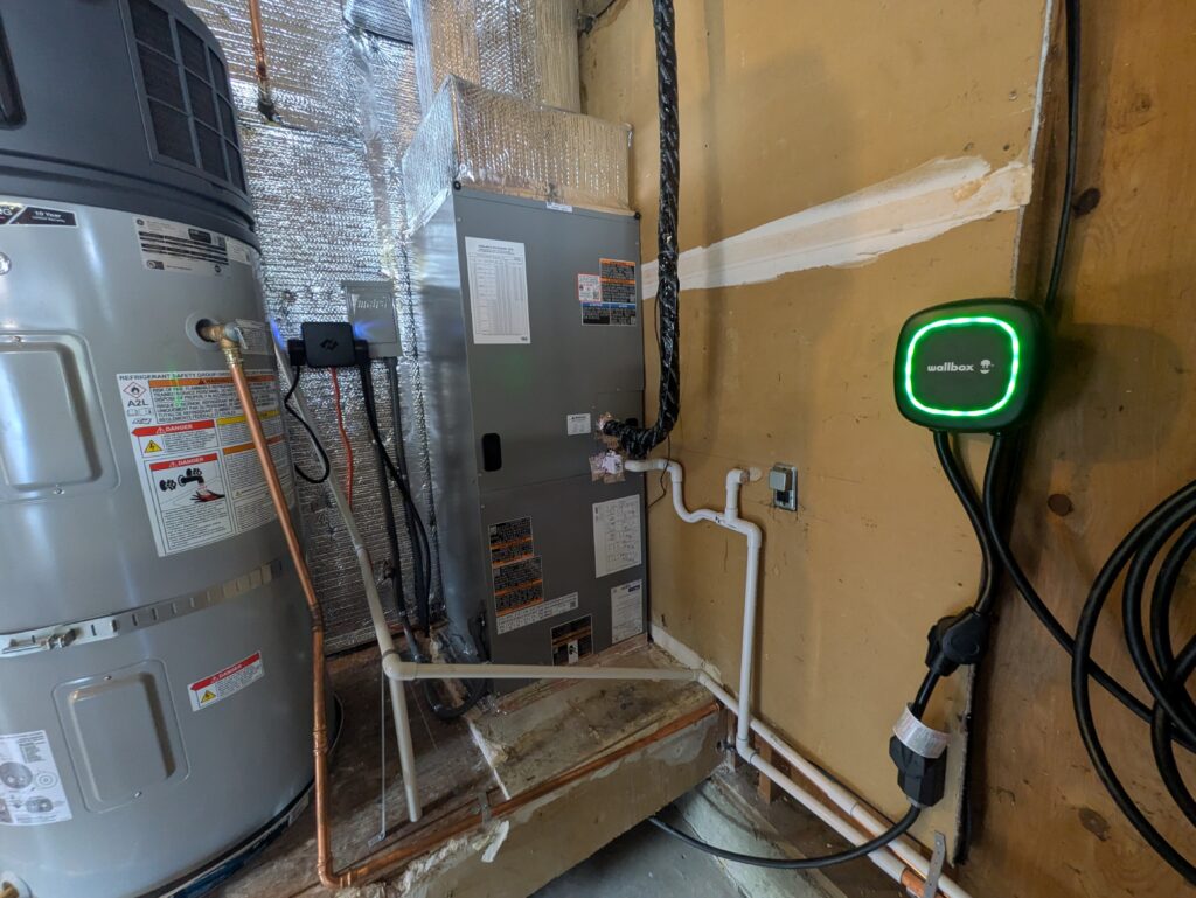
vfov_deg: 85.7
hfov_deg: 102.0
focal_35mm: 14
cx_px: 598
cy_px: 449
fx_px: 484
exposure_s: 1/30
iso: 270
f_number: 2.2
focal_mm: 1.83
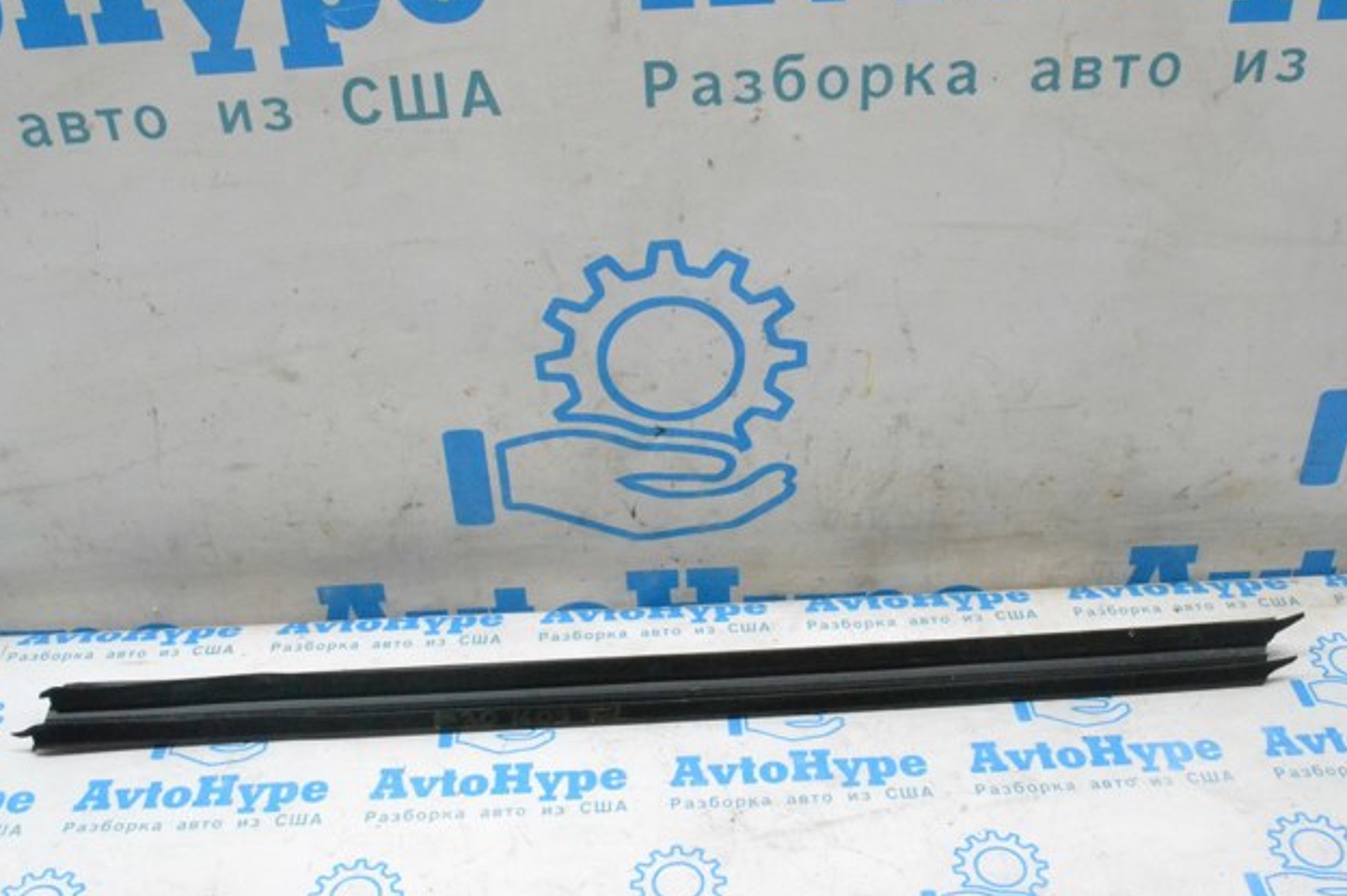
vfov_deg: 33.3
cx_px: 661
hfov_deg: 48.5
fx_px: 1495
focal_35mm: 40
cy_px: 445
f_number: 14
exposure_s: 1/80
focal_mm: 26
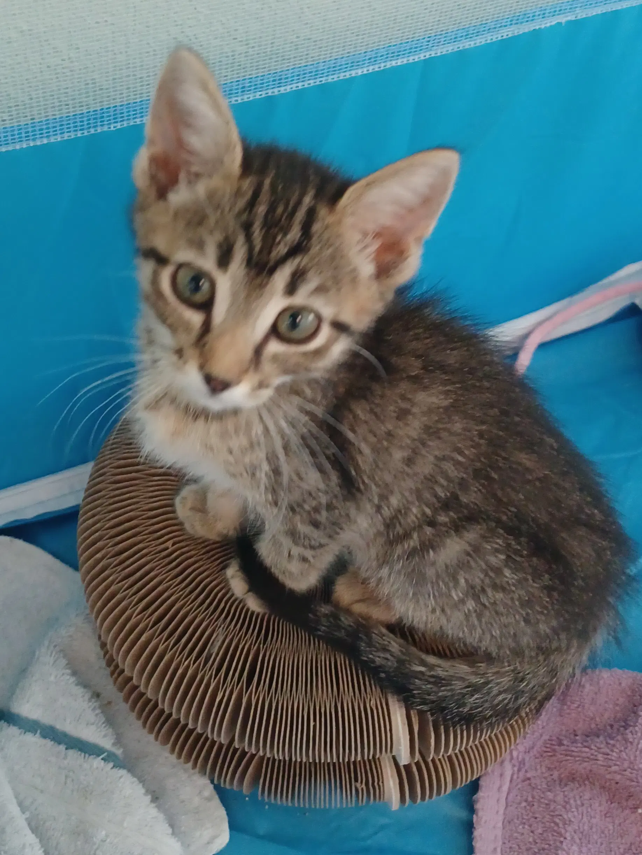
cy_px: 428
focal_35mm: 25
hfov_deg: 54.9
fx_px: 618
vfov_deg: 69.4
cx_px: 321
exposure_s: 1/17.2
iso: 1250
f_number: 1.8
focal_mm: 4.6
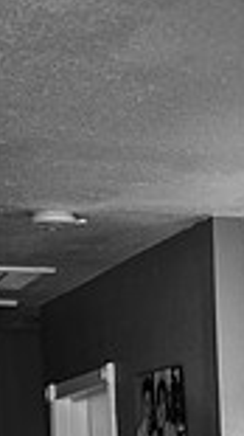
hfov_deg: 7.8
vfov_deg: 15.2
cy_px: 505
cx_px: 687
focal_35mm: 137
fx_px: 1578
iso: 400
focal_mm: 35
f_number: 1.4
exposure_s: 1/160
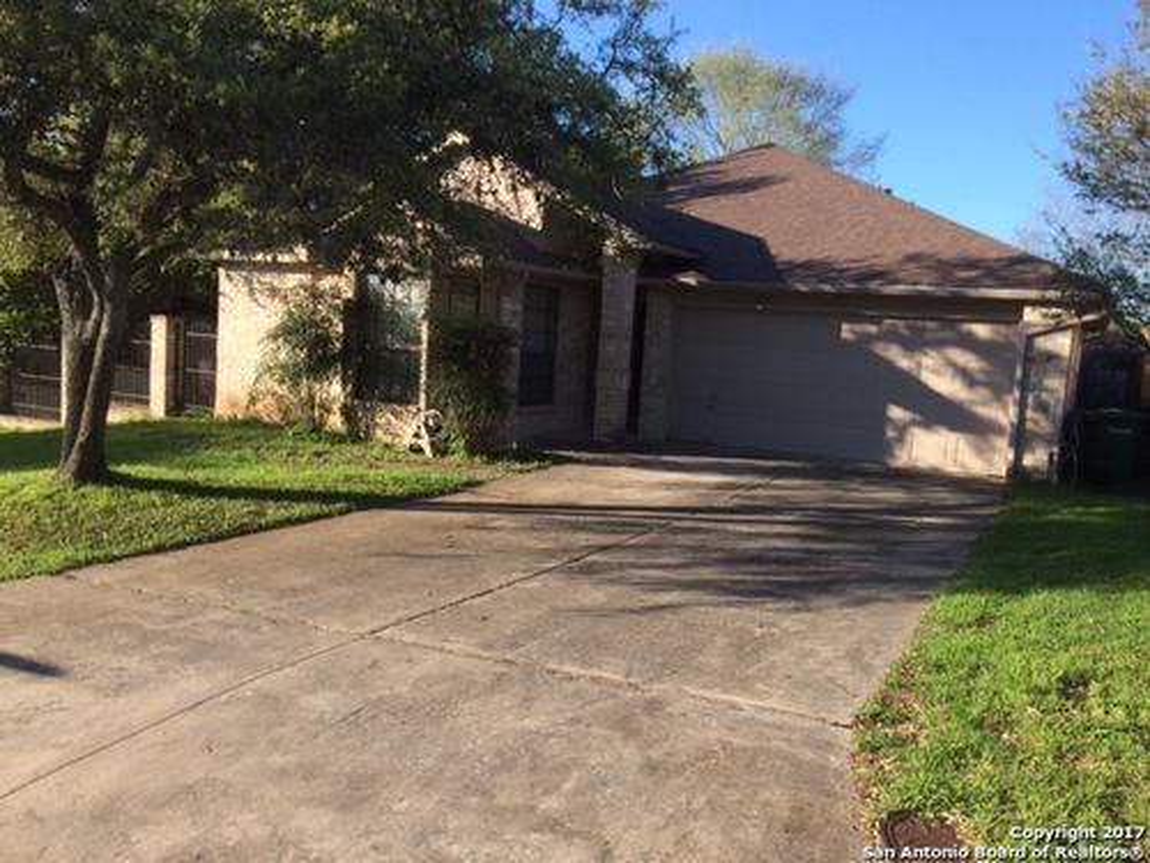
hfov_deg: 61.7
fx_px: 963
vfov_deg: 48.2
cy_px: 432
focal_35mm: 29
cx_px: 575
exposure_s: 1/760
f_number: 2.2
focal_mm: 4.15
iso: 32
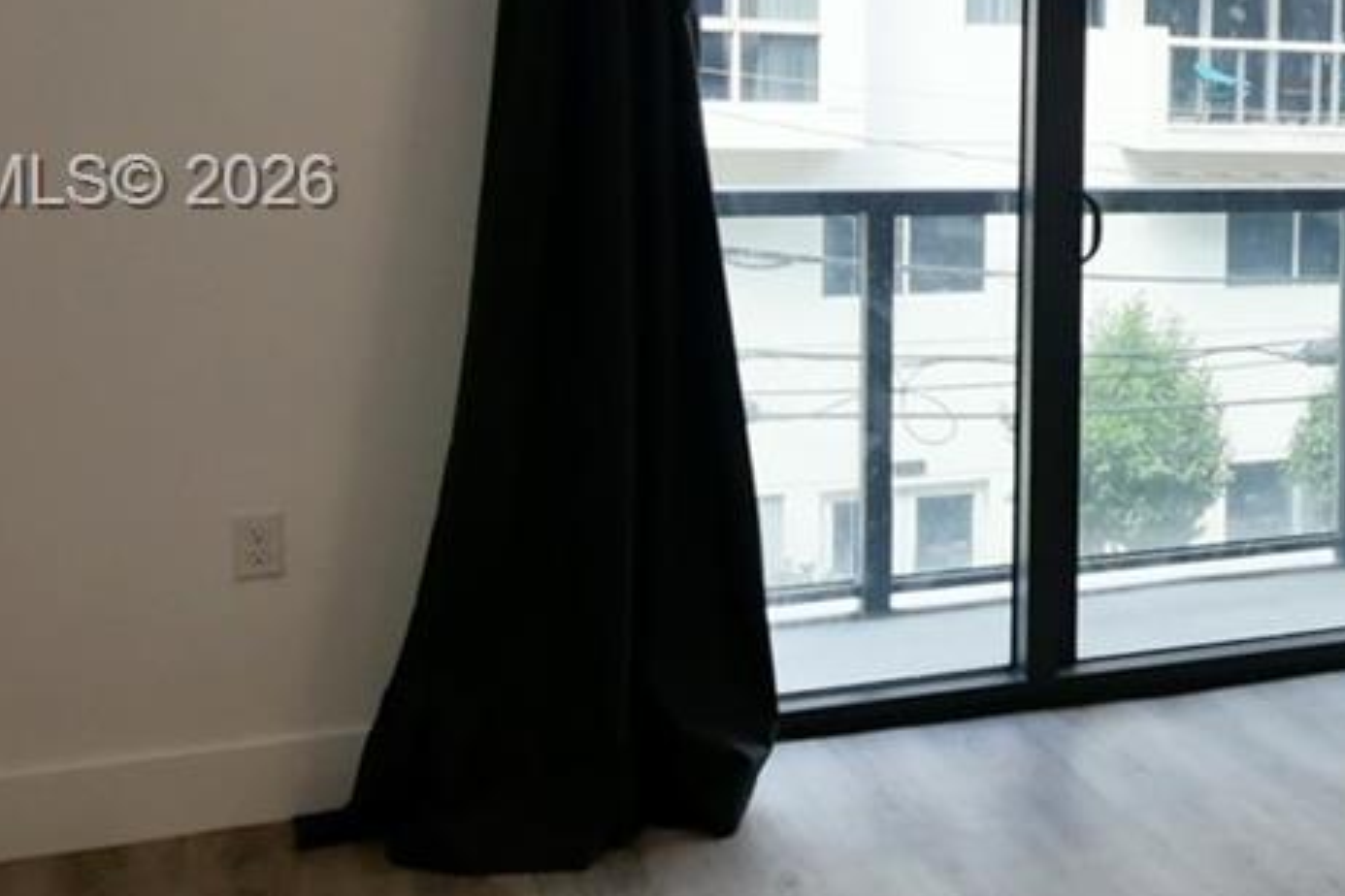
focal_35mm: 52
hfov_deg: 30.1
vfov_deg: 25.6
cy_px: 186
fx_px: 1943
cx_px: 1758
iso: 1250
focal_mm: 10
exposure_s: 1/100
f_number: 6.3
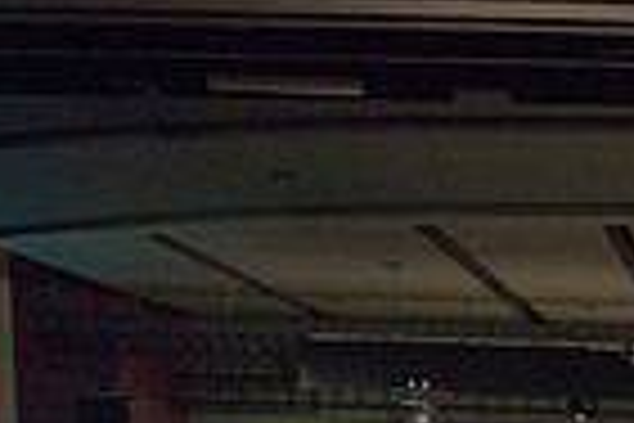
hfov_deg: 16.0
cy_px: 700
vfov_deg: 10.6
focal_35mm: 123
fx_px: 2166
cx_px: 755
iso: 4000
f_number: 2.8
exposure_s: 1/320
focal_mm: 30
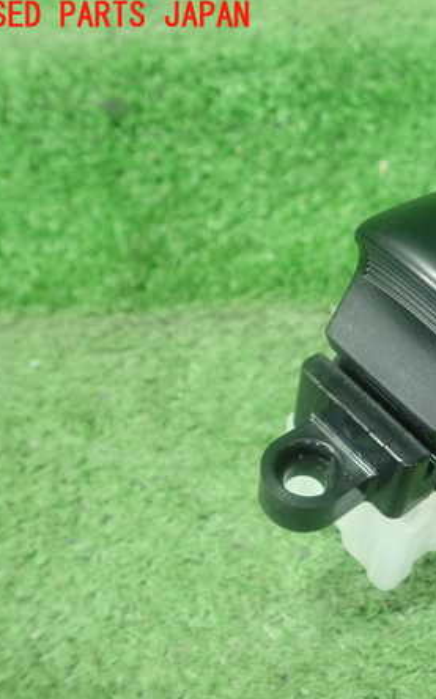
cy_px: 351
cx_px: 436
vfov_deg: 46.2
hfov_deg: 28.0
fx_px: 819
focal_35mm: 43
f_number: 2.3
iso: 640
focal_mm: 5.5
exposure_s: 1/125
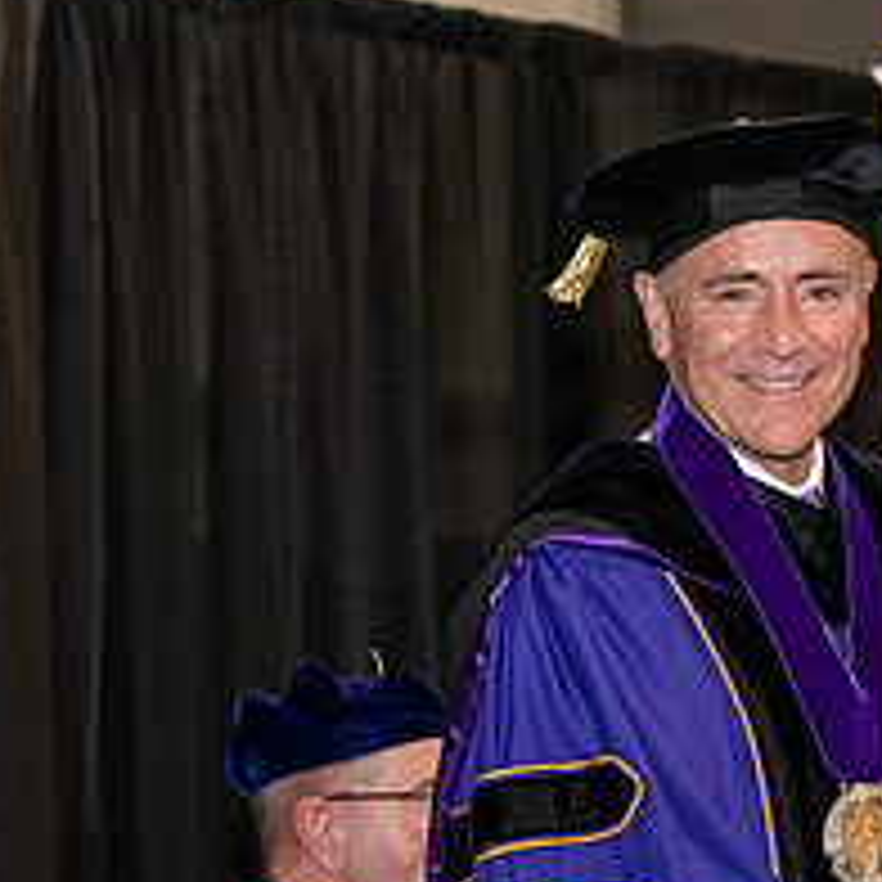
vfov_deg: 9.9
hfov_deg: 9.9
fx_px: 5074
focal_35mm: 176
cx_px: 810
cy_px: 695
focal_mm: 70
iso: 2500
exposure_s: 1/200
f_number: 5.6
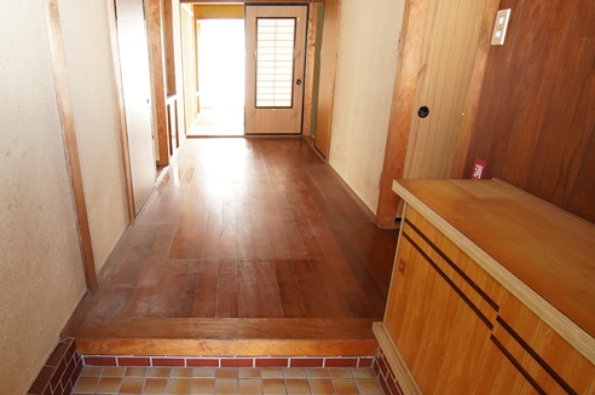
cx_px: 236
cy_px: 250
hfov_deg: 73.0
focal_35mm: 24
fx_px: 396
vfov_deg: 52.4
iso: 1600
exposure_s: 1/160
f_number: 4
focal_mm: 10
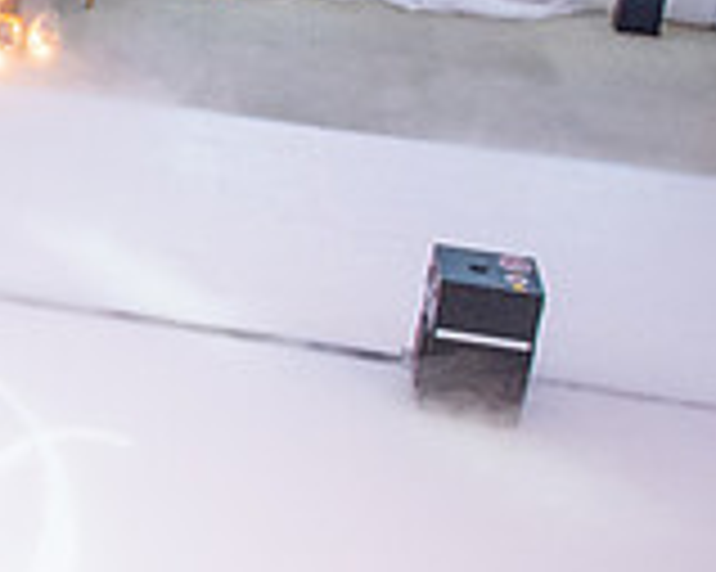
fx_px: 2287
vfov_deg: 14.1
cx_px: -758
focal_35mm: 108
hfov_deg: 14.5
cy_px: 69
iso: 1000
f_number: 2.8
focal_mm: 24
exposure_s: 1/160
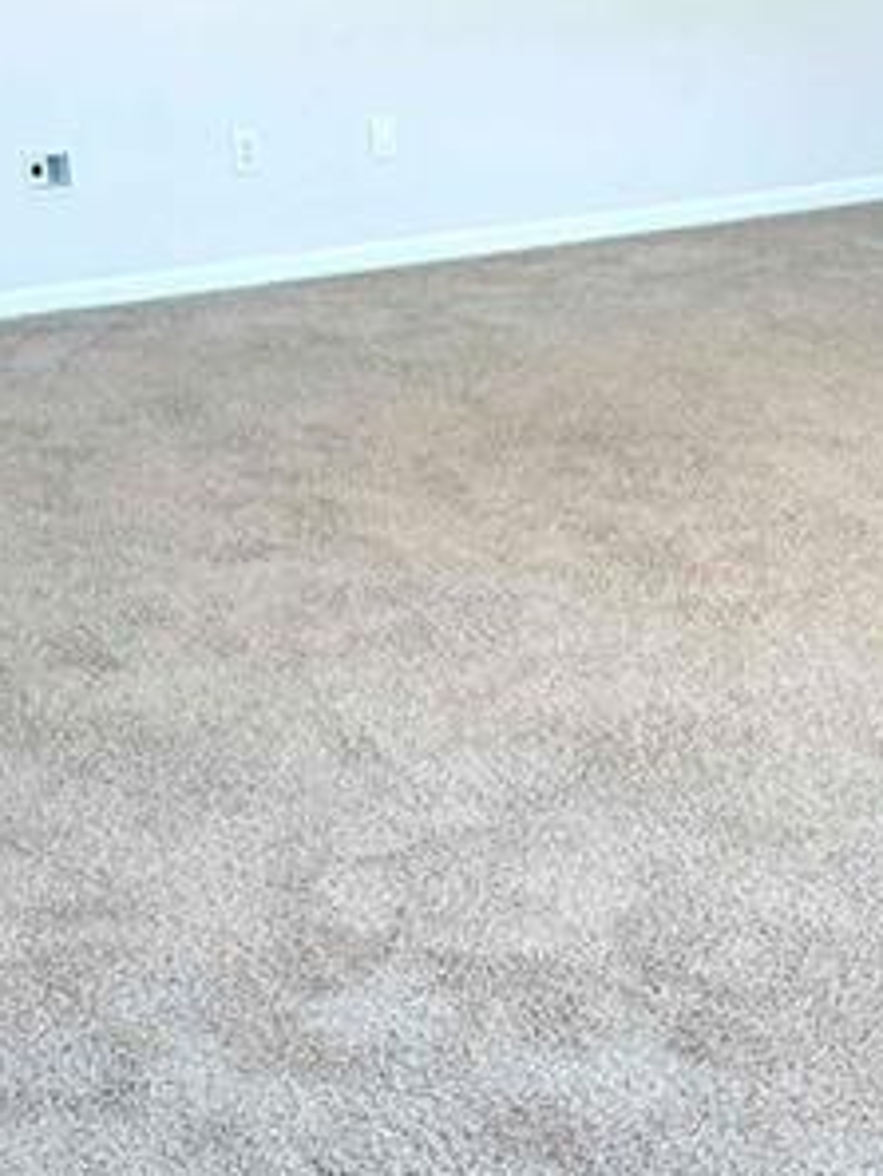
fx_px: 2107
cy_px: 372
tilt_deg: -15.9
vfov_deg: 30.9
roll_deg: +0.3
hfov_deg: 23.6
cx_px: 554
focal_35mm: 62
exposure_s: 1/177
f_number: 1.78
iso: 200
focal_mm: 6.76
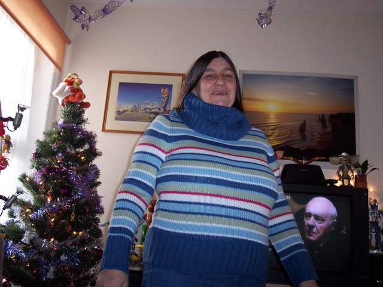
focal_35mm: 38
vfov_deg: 37.7
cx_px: 192
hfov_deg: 49.0
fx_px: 420
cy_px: 144
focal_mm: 8
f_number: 2.8
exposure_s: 1/30
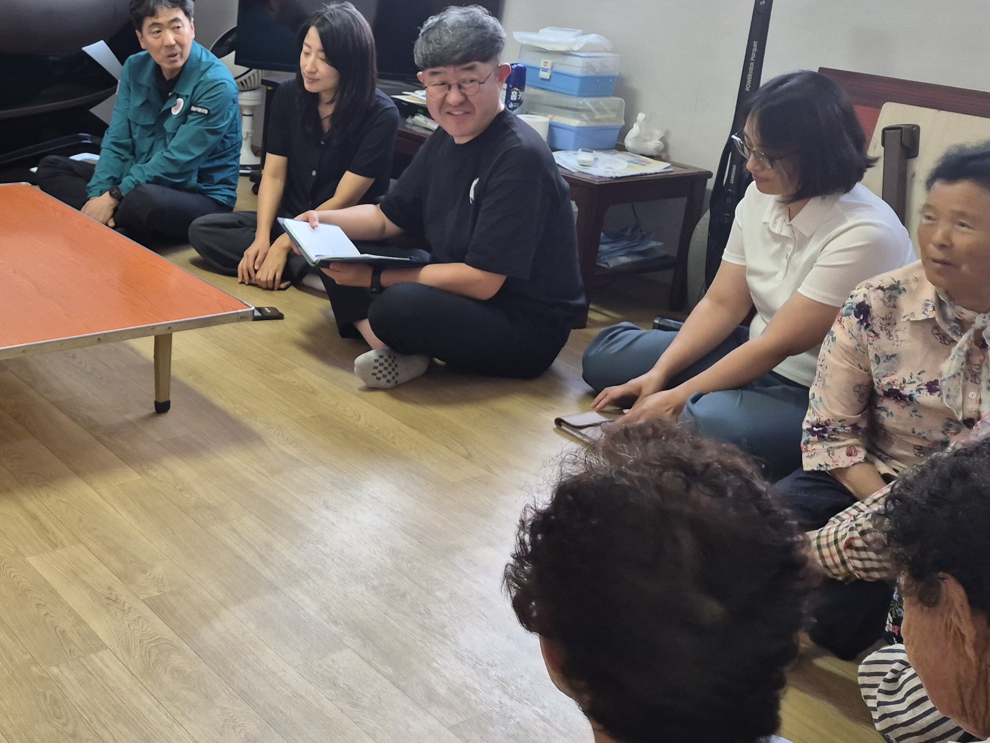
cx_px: 144
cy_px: 213
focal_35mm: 41
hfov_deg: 42.8
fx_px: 1173
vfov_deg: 34.6
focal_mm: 5.4
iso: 200
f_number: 1.8
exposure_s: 1/120
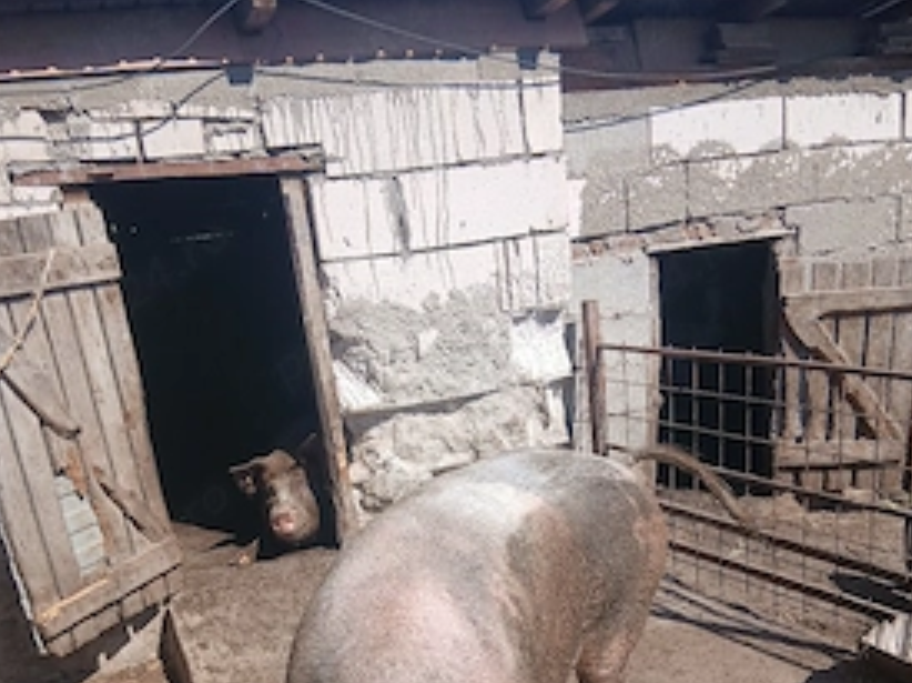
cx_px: 446
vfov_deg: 35.6
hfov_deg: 49.0
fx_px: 1000
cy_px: 603
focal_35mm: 38
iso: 20
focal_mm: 3.98
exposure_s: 1/526
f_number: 1.8
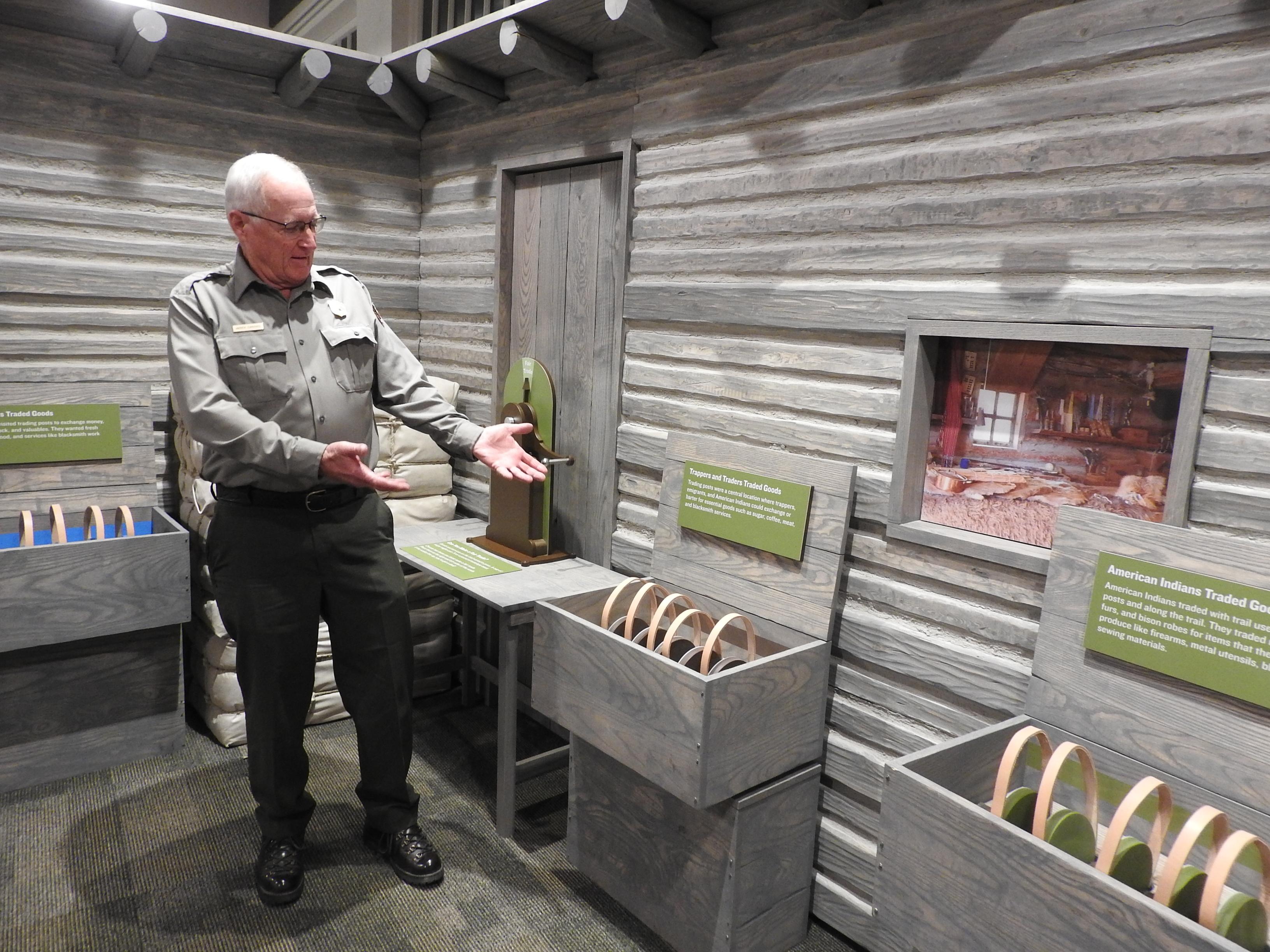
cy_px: 476
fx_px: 881
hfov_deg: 71.6
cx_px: 635
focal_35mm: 24
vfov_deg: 56.8
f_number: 3.3
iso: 400
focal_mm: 4.3
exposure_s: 1/8
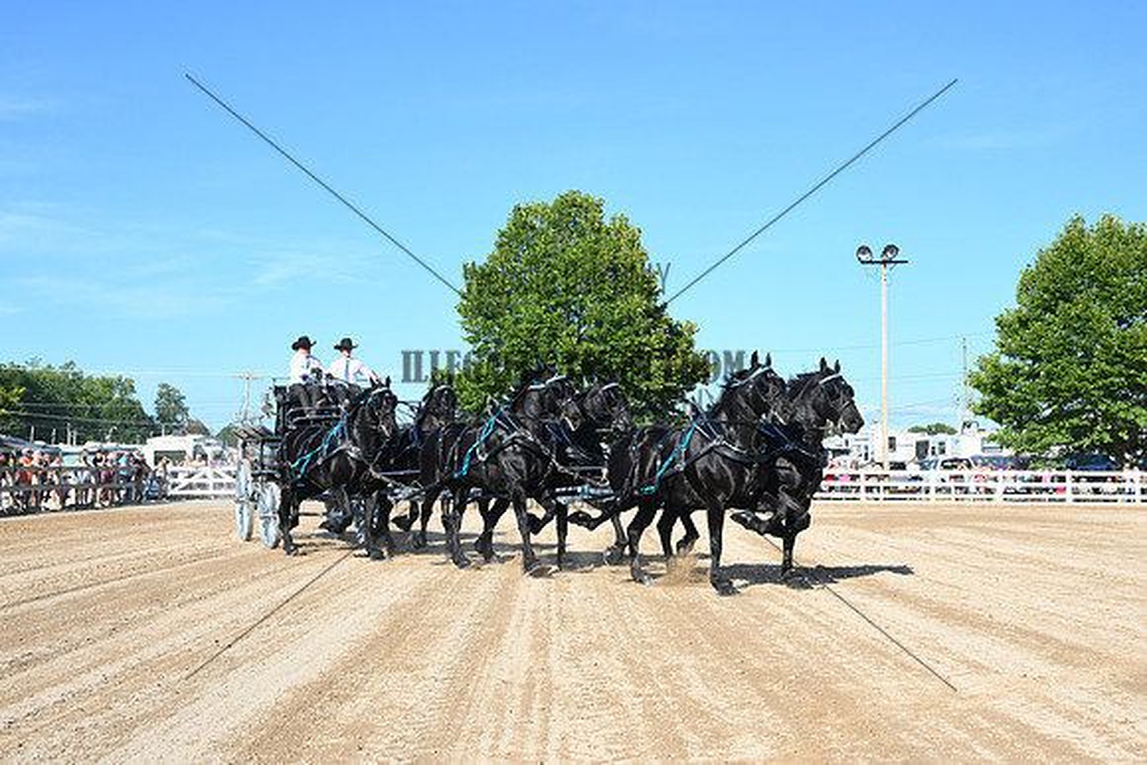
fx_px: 1434
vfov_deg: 29.9
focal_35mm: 45
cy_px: 382
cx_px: 574
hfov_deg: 43.6
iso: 400
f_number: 6.3
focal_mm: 30.5
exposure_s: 1/1117
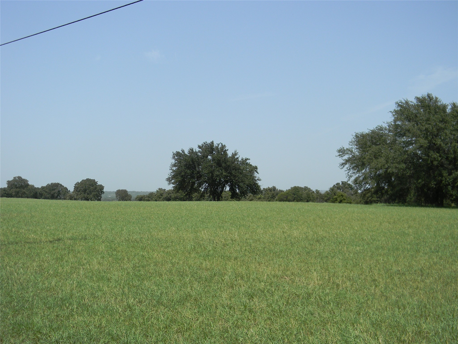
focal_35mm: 41
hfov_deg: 45.8
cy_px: 172
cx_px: 229
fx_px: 542
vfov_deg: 35.1
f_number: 3.8
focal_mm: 7.3
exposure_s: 1/877
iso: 80
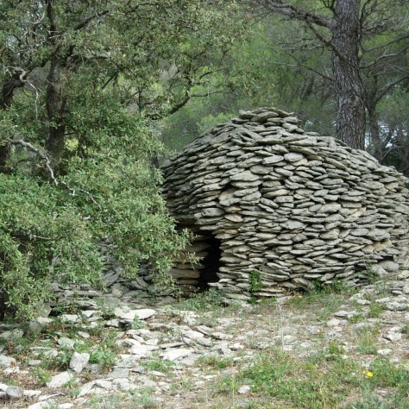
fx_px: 1150
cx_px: 154
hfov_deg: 20.1
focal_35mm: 86
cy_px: 204
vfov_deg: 20.2
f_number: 3.7
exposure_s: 1/124
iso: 64
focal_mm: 14.9
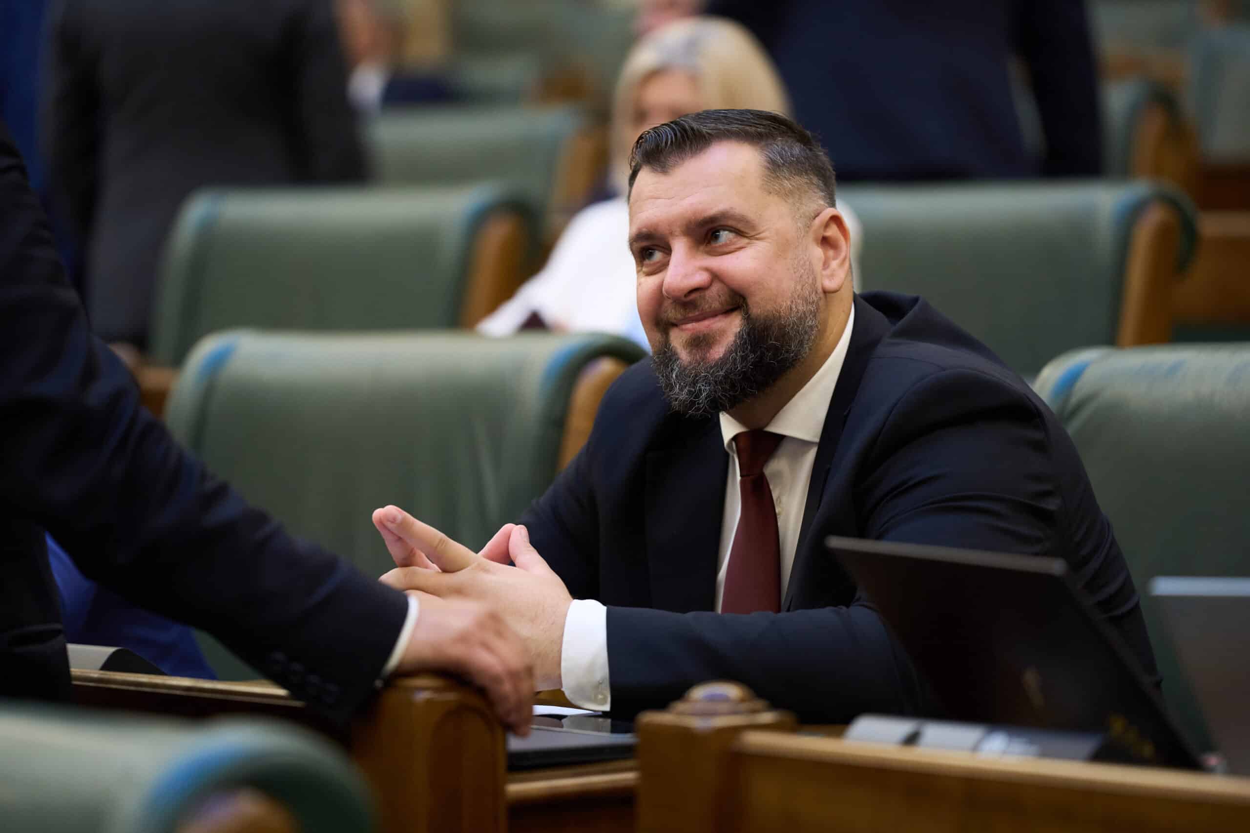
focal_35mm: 182
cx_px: 625
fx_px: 6319
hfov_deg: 11.3
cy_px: 416
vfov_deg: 7.5
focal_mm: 182
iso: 1250
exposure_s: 1/160
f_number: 2.8
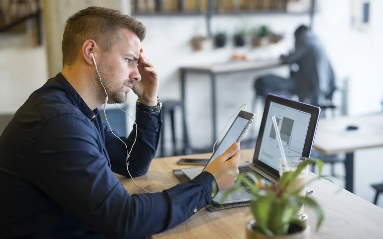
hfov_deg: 38.9
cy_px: 118
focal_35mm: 52
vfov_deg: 24.9
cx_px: 195
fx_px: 543
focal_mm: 50
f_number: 2
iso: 320
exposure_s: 1/100
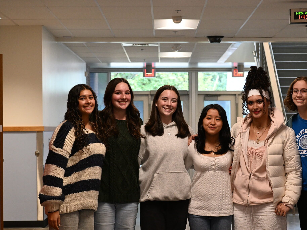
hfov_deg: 19.4
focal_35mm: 101
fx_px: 896
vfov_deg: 14.6
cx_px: 191
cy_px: 134
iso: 1250
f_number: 4.5
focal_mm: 50
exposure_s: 1/80
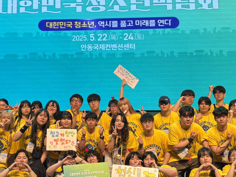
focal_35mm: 61
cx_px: 82
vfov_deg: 24.0
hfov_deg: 31.5
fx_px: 416
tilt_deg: +10.3
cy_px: 90
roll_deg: +0.2
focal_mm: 5.96
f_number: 1.6
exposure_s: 1/190
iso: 40
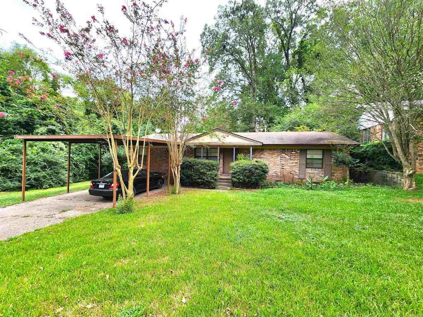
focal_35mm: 13
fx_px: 159
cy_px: 158
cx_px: 212
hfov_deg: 106.2
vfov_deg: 89.9
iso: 50
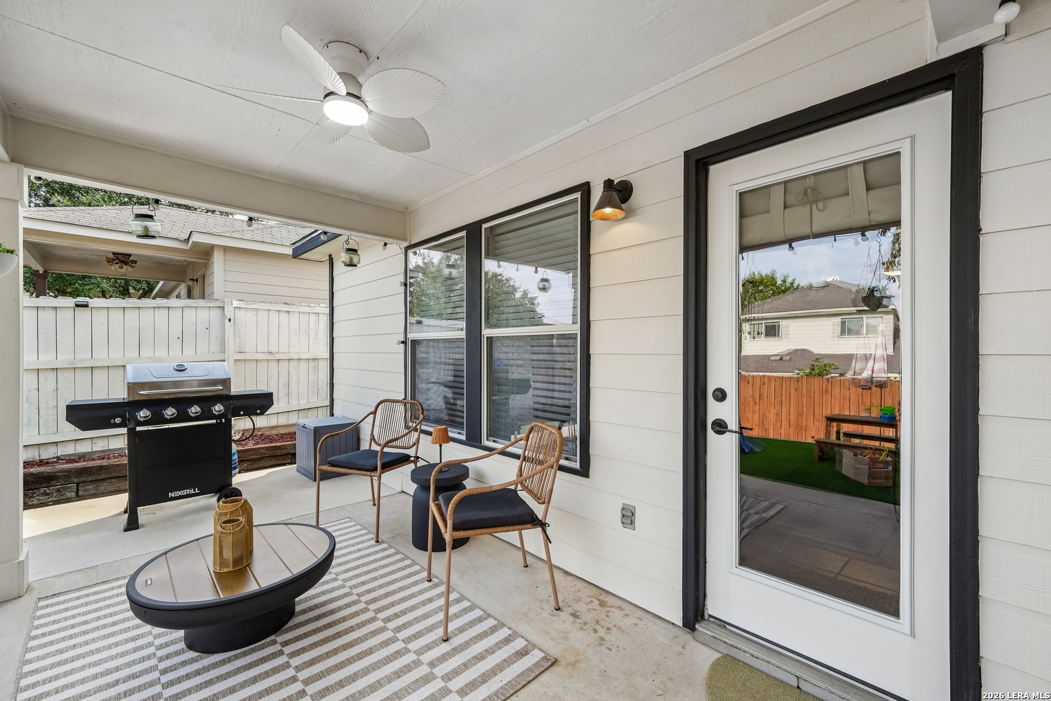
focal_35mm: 15
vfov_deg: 77.3
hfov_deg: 100.4
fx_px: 438
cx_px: 526
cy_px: 350
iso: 500
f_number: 8
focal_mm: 15
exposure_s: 1/250
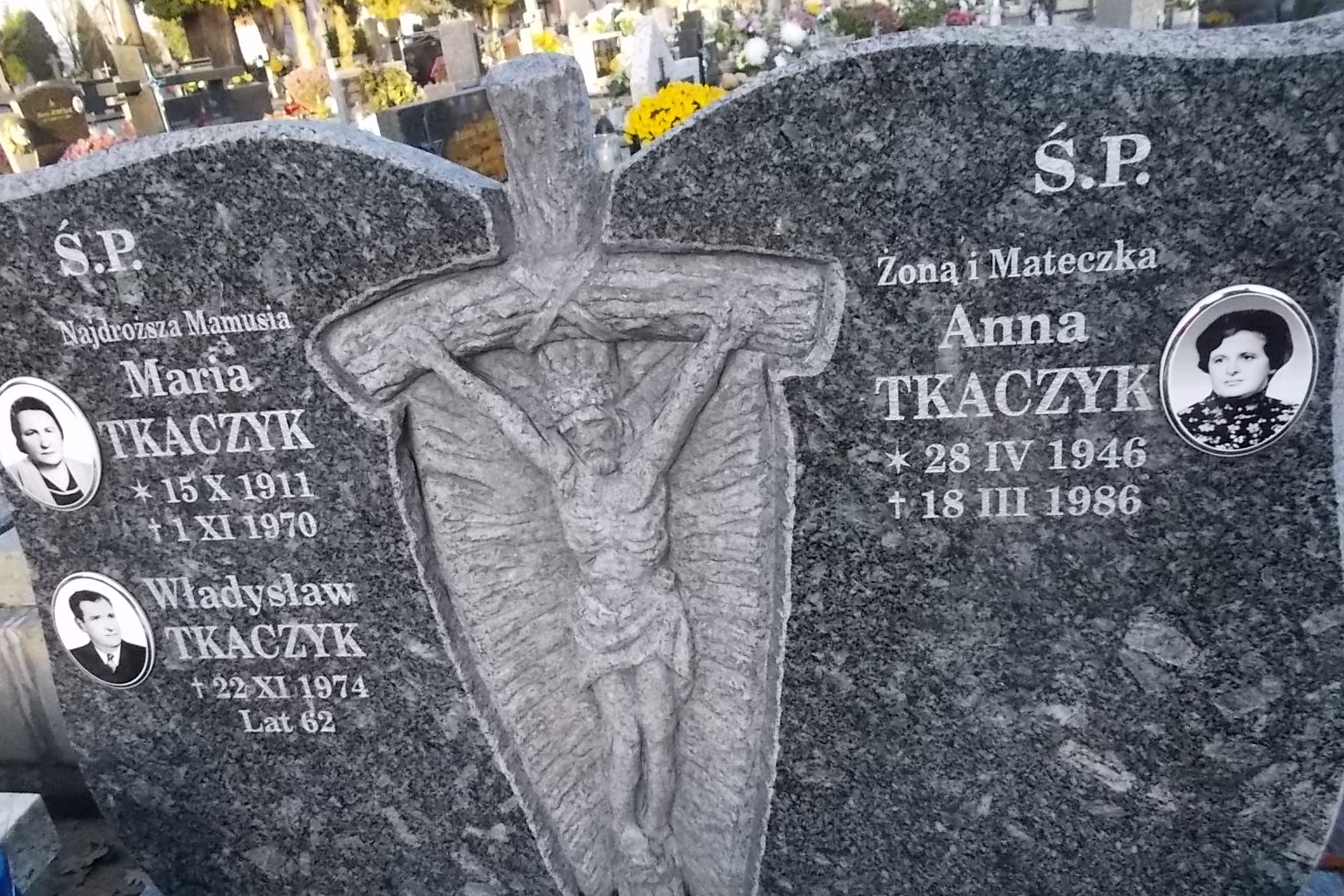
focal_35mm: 28
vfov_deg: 46.4
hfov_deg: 65.5
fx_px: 1045
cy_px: 438
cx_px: 659
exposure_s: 1/400
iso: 400
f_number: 3.2
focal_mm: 4.6
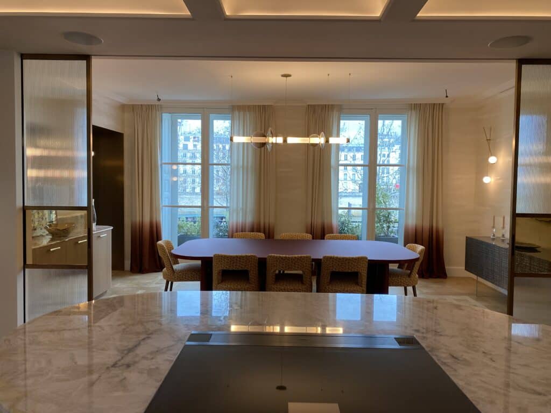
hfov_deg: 67.3
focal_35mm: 26
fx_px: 414
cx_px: 276
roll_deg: -0.9
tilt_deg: -3.4
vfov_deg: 53.1
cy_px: 206
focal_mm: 4.25
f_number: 1.8
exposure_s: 1/109
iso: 125
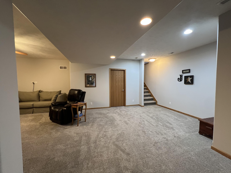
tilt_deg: -2.6
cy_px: 86
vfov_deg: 89.9
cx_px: 116
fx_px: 87
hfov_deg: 106.2
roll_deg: +0.7
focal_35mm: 13
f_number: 1.8
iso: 250
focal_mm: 1.57
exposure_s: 1/60
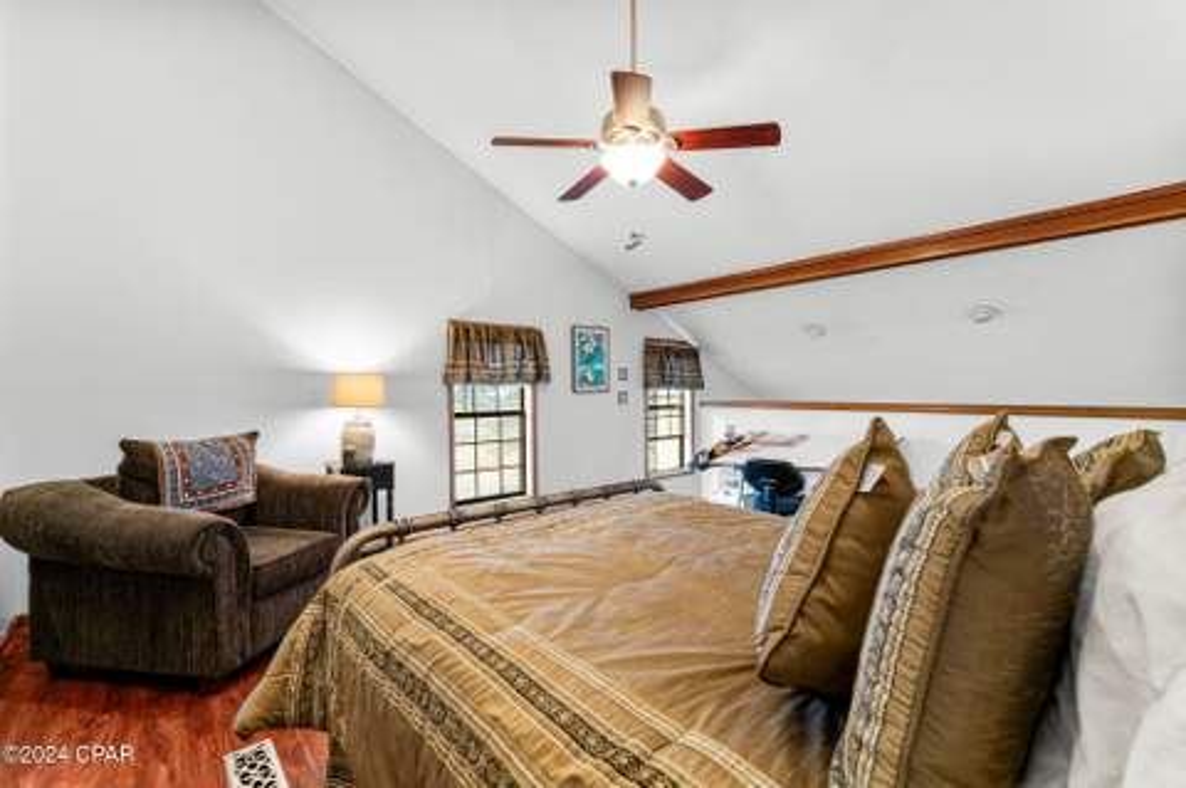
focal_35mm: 16
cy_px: 394
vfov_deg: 75.0
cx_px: 593
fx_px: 513
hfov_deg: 98.2
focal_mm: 15.6
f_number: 7.1
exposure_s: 1/2
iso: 400
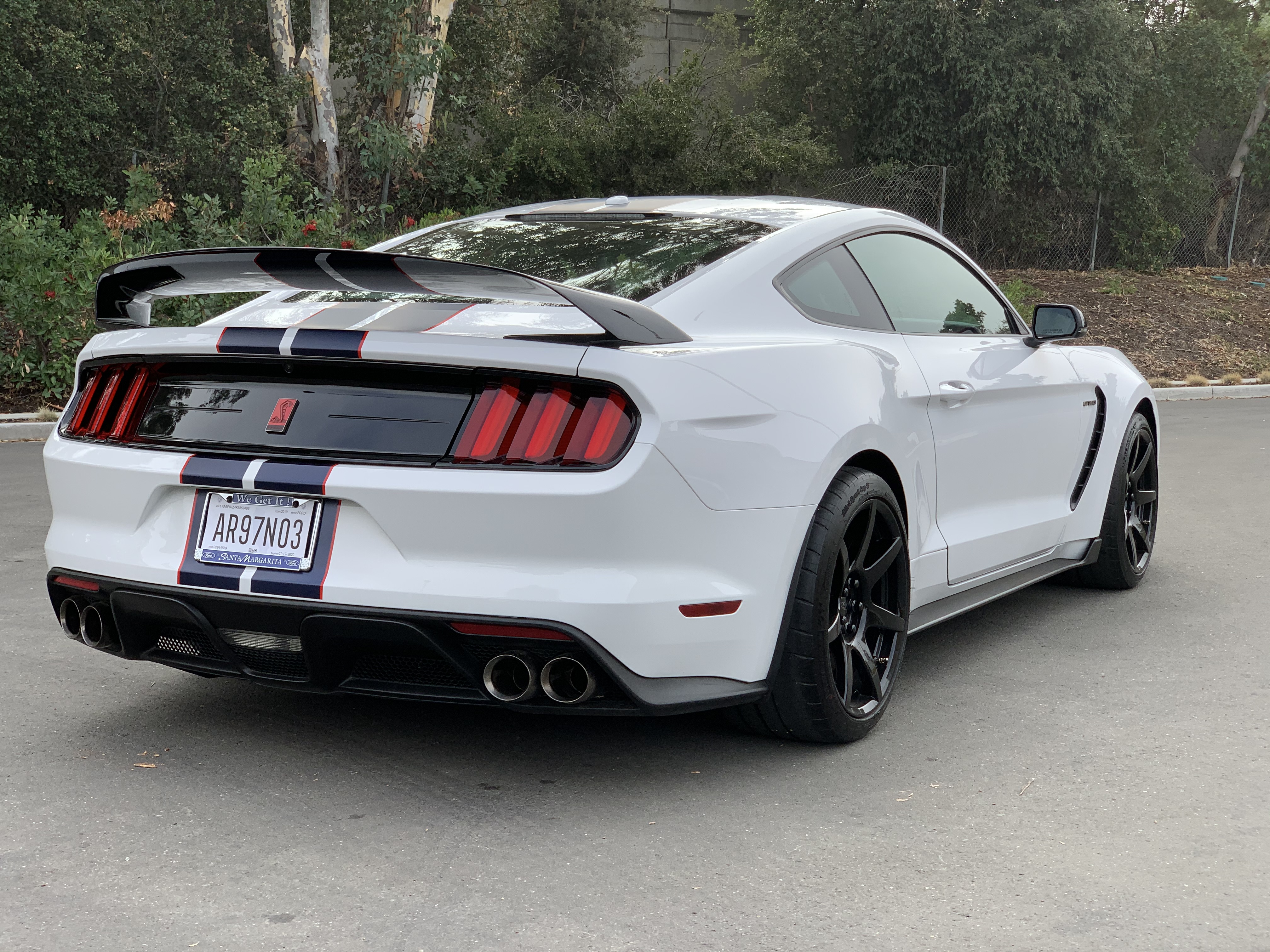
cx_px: 635
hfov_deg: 36.8
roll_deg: -0.1
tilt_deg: -6.0
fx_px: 1908
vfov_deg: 28.0
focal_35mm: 52
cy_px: 476
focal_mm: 6
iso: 16
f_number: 2.4
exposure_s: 1/302
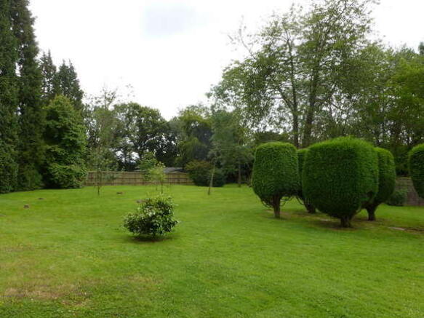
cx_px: 212
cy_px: 159
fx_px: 294
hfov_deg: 71.6
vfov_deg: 56.8
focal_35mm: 24
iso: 100
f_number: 4
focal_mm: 4.3
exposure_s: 1/160
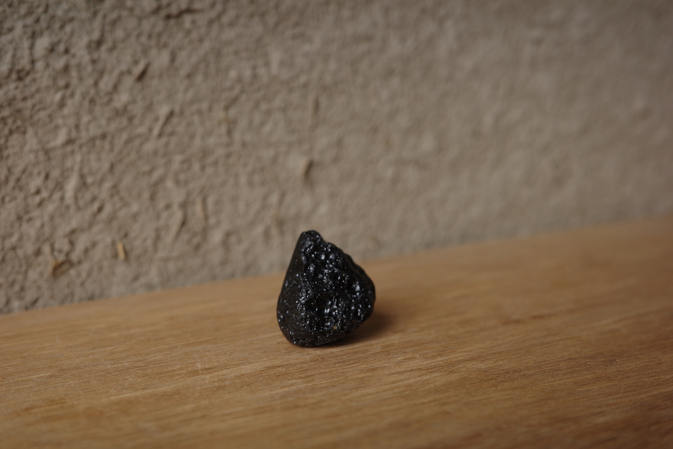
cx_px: 336
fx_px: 748
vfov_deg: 33.4
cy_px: 224
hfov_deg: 48.5
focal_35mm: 40
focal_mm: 26
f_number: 3.5
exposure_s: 1/160
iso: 200
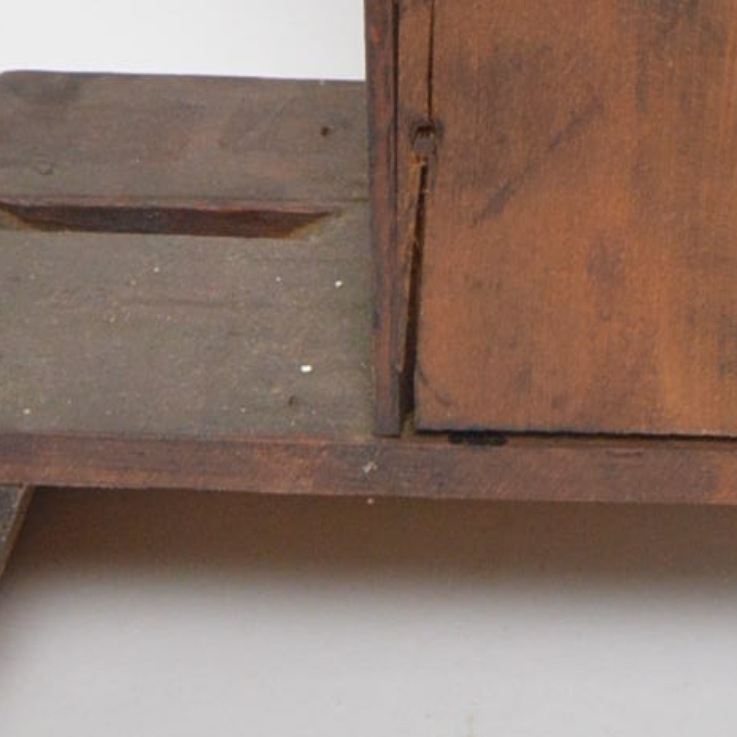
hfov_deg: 8.7
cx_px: 1058
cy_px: -1134
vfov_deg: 8.0
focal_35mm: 198
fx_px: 4769
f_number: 9
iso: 800
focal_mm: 24
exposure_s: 1/80
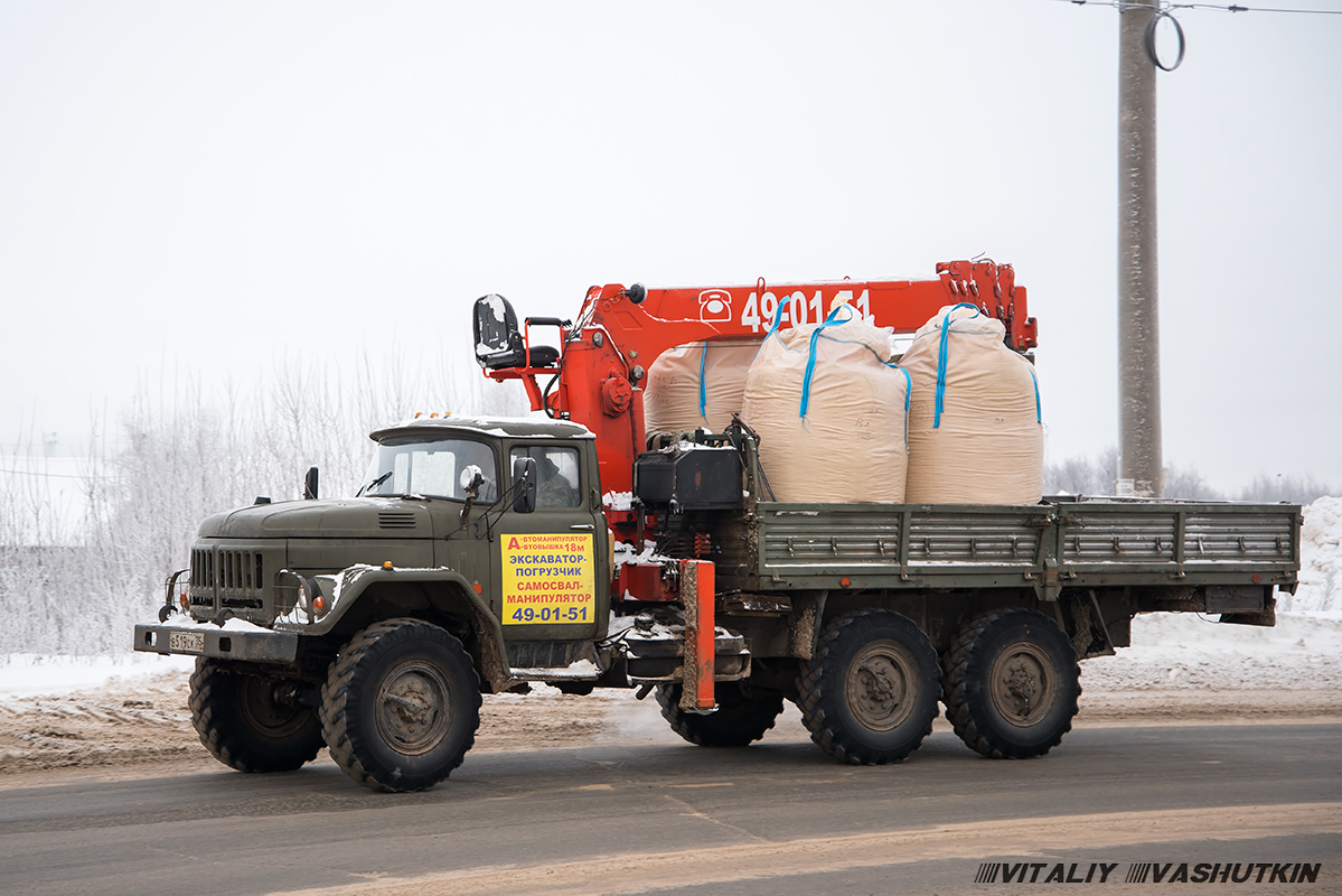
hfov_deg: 28.8
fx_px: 2610
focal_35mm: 70
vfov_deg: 19.5
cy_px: 448
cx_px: 671
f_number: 4.5
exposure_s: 1/320
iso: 400
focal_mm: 70
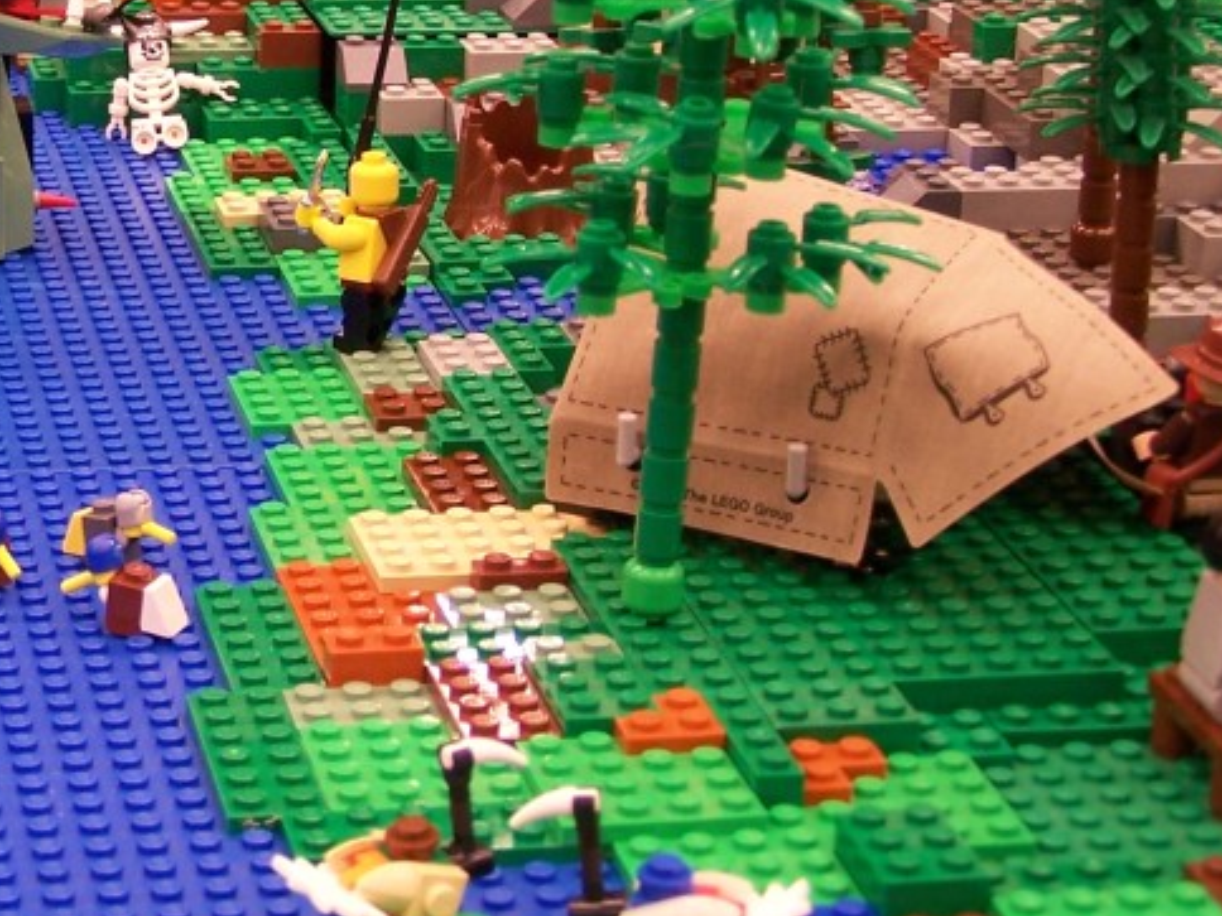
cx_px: 40
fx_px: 3813
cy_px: 225
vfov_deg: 13.7
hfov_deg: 17.8
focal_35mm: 108
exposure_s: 1/2
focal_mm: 8.5
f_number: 3
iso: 80
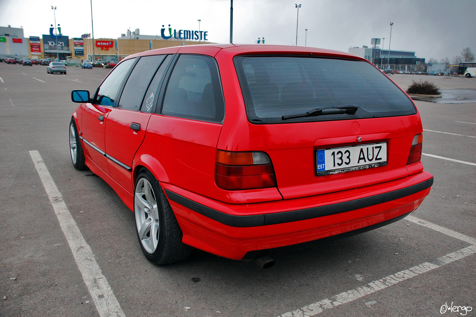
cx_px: 238
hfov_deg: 62.0
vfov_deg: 43.5
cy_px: 158
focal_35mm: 30
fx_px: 396
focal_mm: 20
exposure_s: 1/160
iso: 800
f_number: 3.8
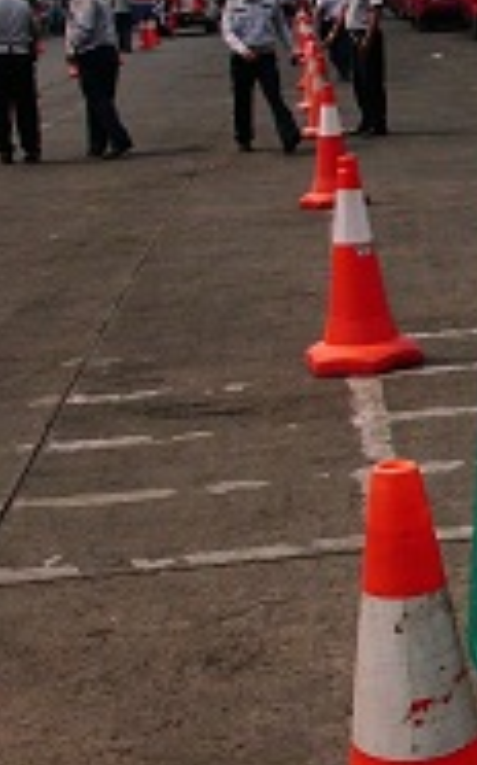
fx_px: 1708
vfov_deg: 25.2
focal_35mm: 82
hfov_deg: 14.7
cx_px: 728
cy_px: 370
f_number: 7.3
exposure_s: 1/250
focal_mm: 6.3
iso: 64
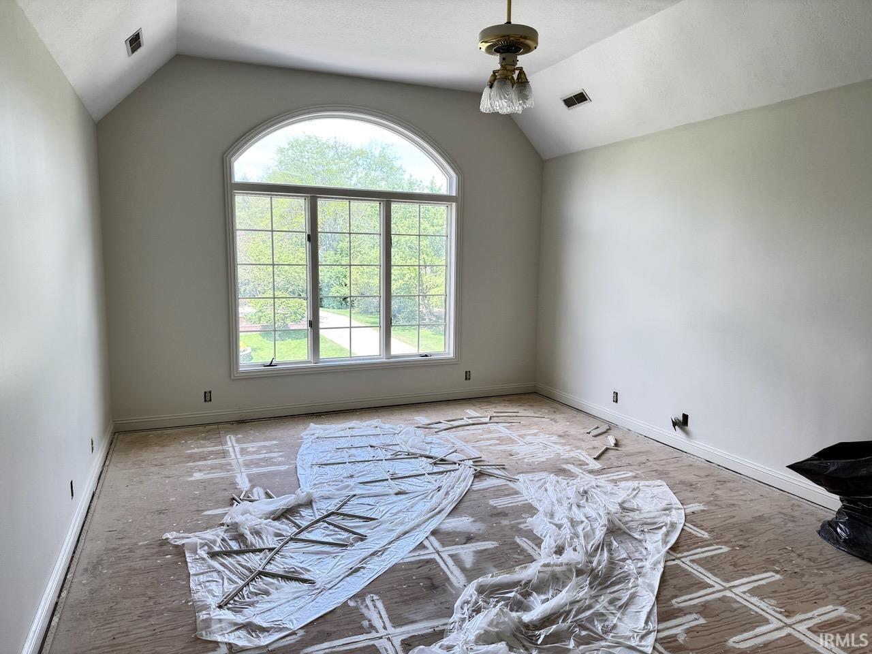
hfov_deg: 71.6
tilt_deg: -5.6
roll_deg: -1.9
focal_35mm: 24
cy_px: 327
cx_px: 436
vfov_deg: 56.8
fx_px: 605
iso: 80
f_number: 1.78
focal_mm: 6.76
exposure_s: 1/121
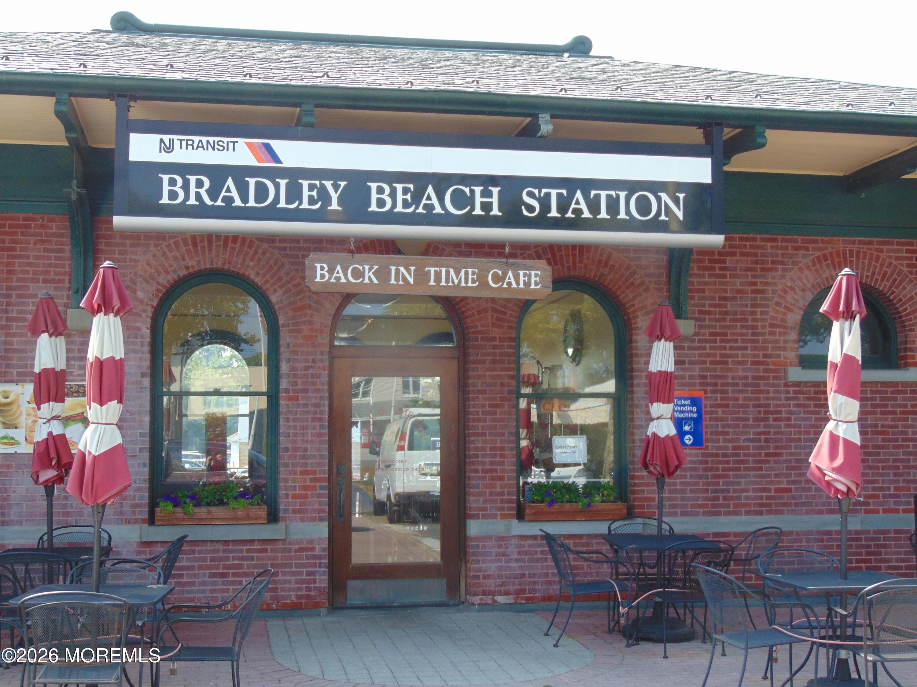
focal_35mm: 50
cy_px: 344
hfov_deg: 38.2
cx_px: 458
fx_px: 1325
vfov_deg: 29.1
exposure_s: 1/250
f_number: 3.5
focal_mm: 9
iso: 80
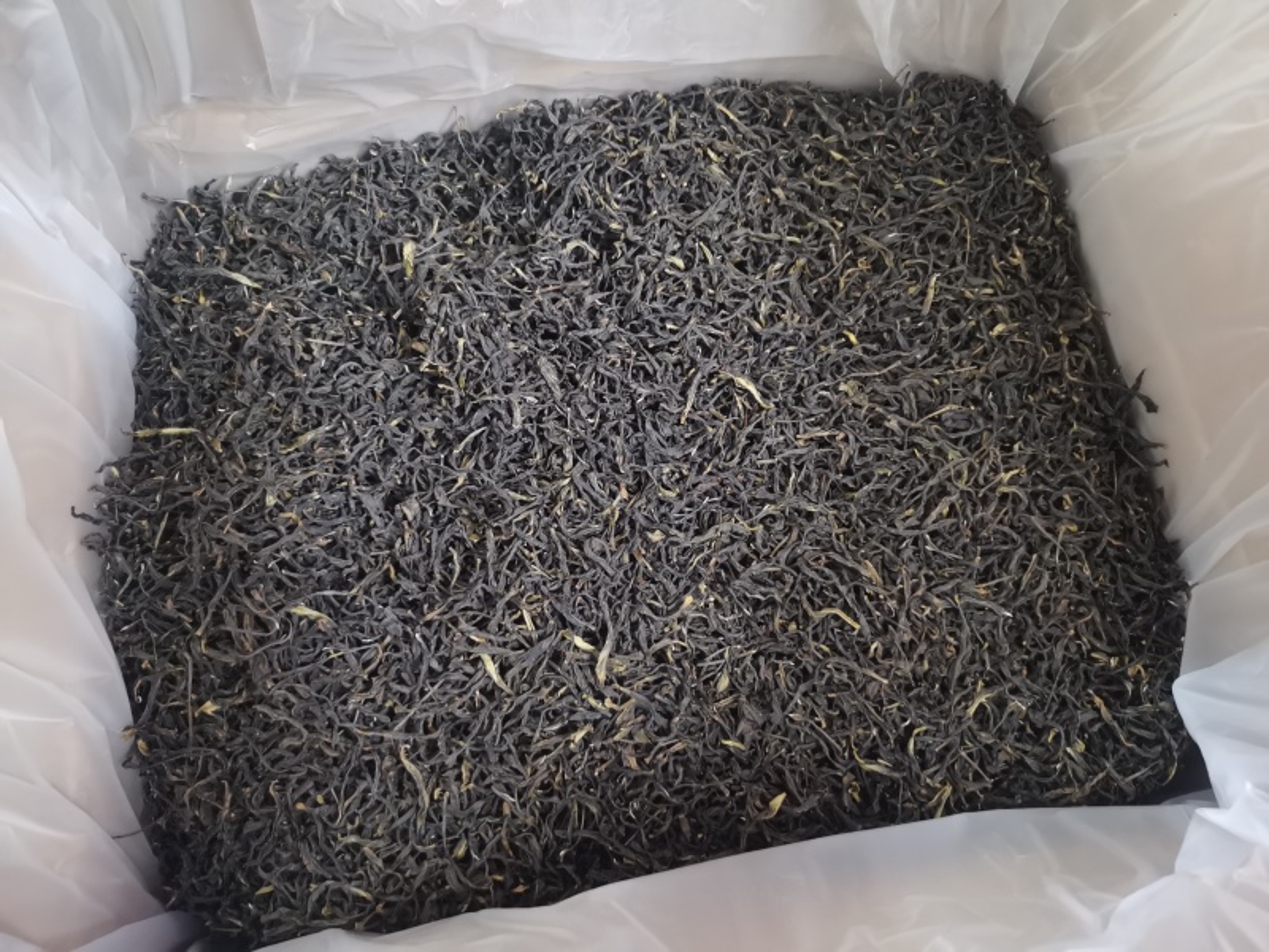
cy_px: 476
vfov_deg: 51.4
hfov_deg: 65.3
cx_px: 634
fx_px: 990
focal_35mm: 27
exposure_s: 1/24
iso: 1250
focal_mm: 5.58
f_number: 1.8
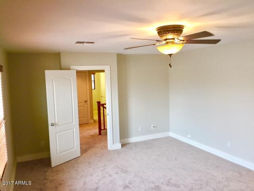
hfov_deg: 61.7
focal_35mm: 29
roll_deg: +2.1
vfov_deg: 48.2
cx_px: 127
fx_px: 213
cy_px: 96
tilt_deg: -7.1
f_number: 2.2
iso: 40
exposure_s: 1/30
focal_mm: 4.15
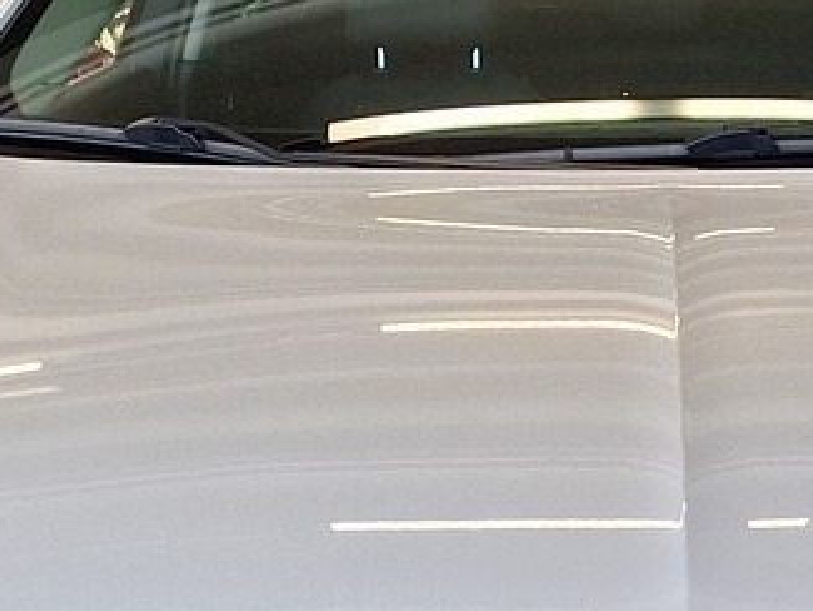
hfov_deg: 19.1
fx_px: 2396
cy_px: 608
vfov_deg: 14.3
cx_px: 618
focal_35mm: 102
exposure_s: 1/127
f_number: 1.8
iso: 40
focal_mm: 5.54
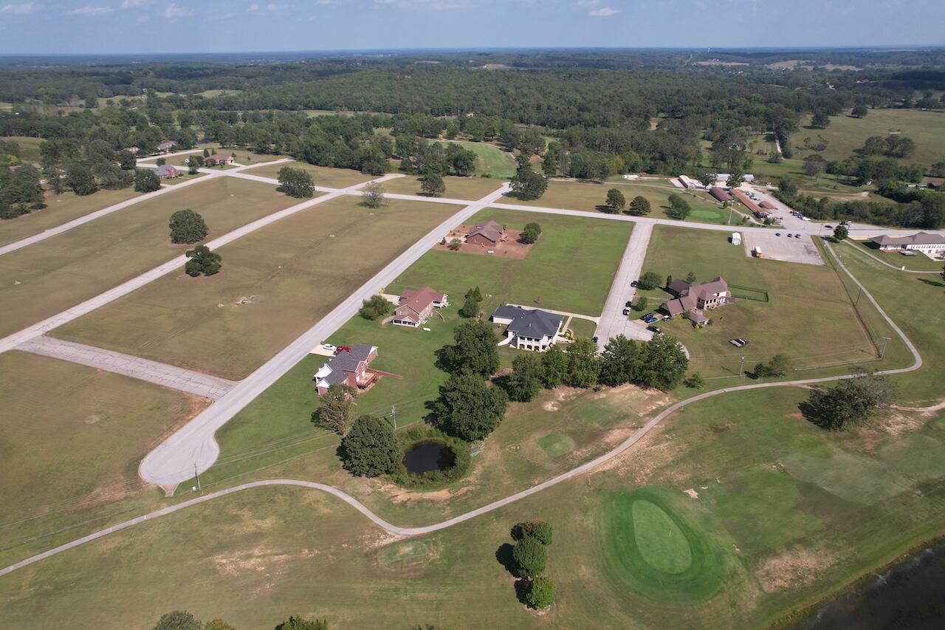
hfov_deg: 78.6
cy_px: 315
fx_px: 577
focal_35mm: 22
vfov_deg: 57.2
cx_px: 472
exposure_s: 1/250
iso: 100
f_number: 2.8
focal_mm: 8.38
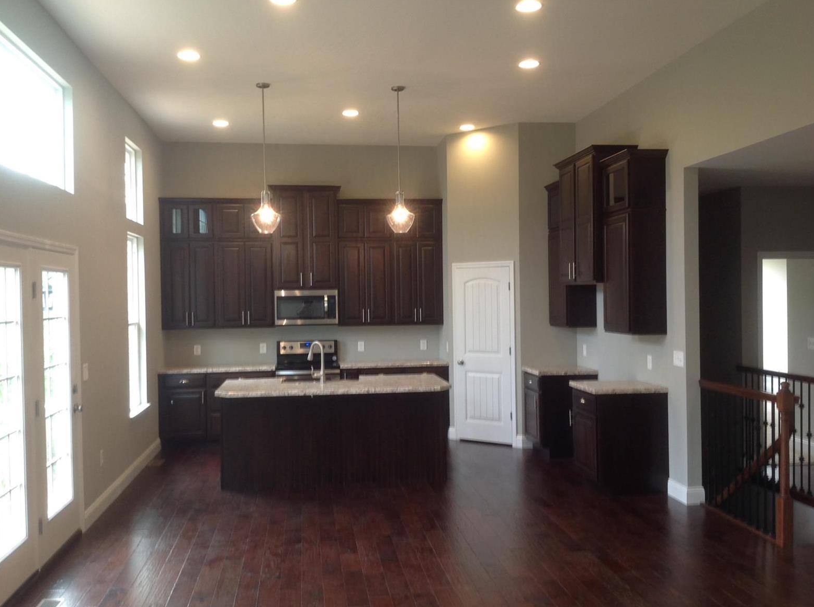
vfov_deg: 39.5
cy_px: 308
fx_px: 845
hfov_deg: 51.4
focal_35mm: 36
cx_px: 409
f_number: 2.4
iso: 50
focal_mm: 4.28
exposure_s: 1/17
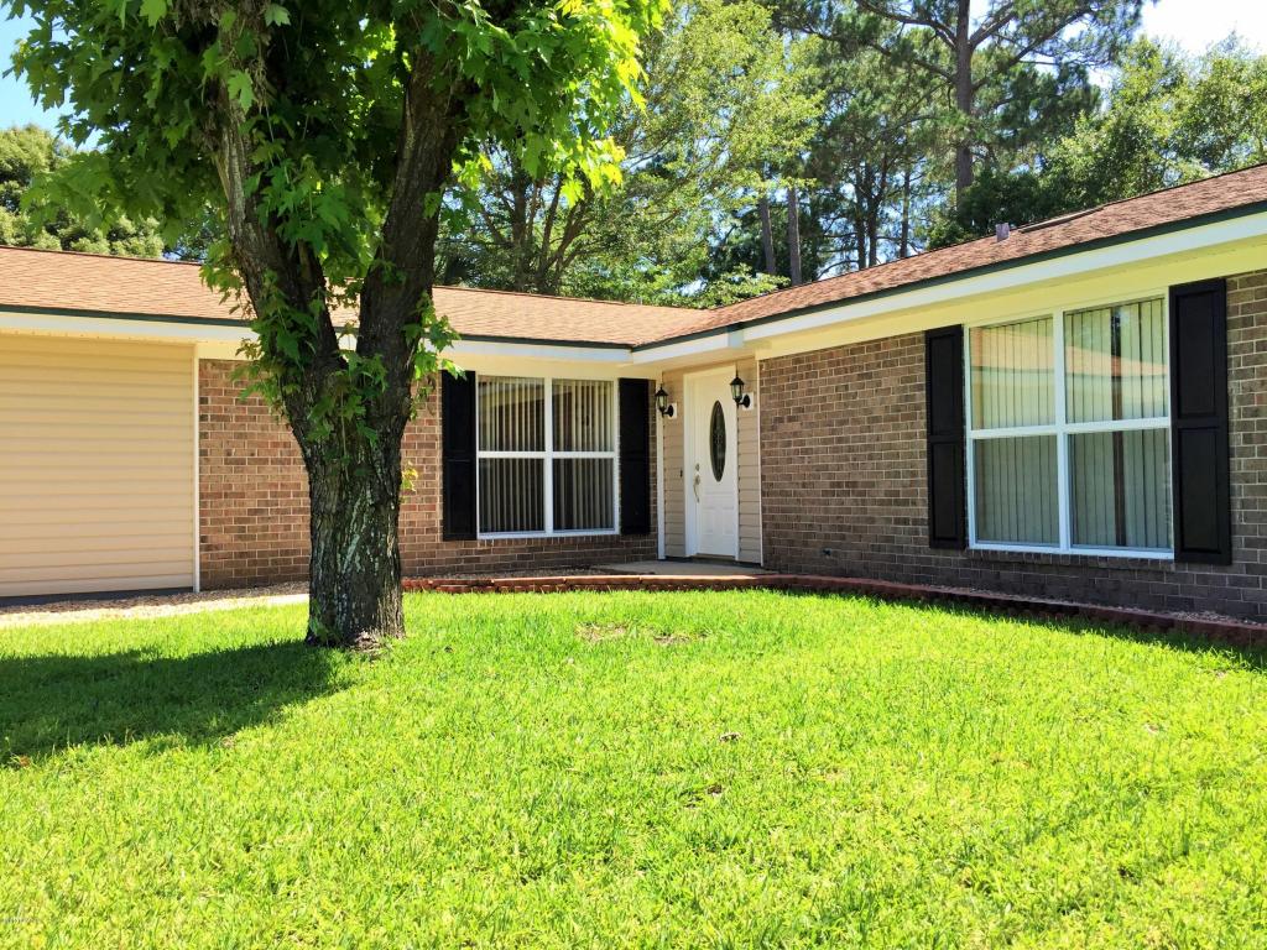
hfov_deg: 61.7
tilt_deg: +1.5
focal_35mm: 29
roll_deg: -0.7
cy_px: 475
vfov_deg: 48.2
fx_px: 1061
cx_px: 634
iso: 32
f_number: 2.2
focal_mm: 4.15
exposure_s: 1/618
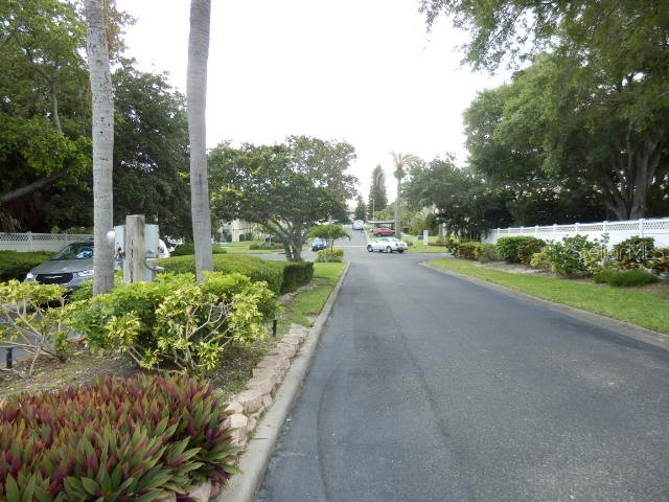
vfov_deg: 54.9
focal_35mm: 25
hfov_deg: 69.4
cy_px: 251
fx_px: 483
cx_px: 334
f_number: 3
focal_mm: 4.5
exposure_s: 1/160
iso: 80
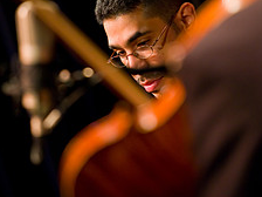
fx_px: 2922
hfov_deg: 5.1
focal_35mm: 386
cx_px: 143
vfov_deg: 3.9
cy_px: 41
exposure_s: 1/125
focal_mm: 200
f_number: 2.8
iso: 2200
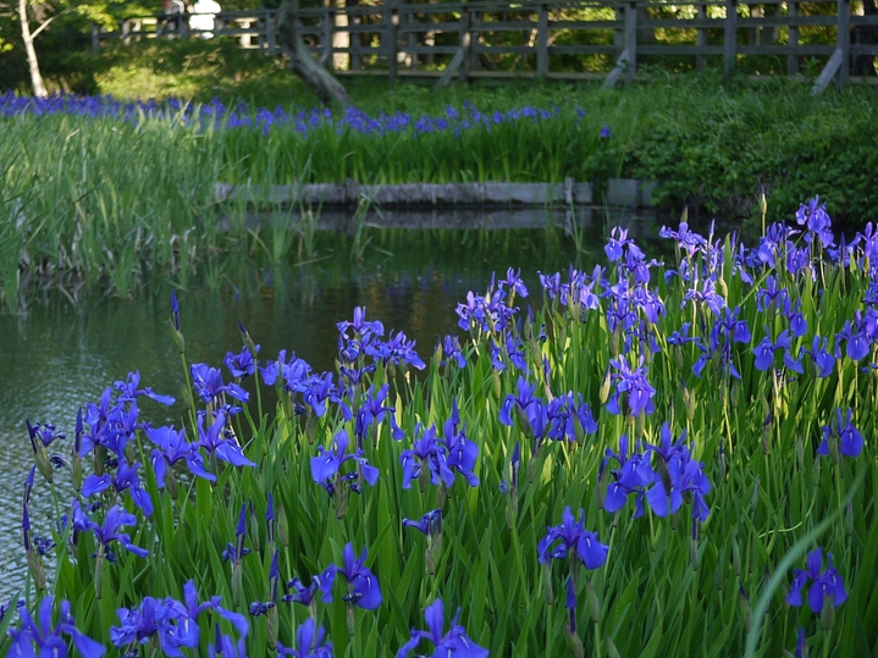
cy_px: 341
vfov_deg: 25.7
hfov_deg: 33.8
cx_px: 416
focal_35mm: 57
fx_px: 1446
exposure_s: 1/640
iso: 100
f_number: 1.7
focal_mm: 20
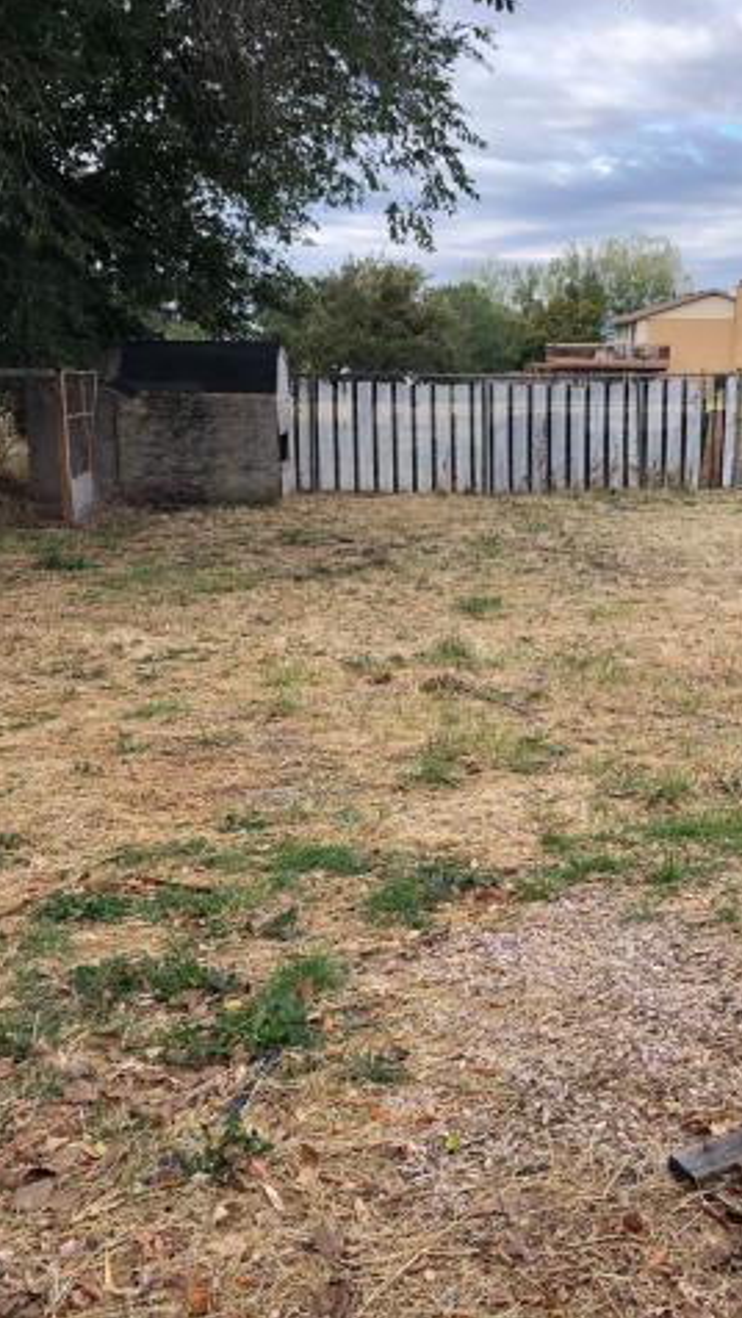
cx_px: 504
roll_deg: -0.8
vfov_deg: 49.4
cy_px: 656
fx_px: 1433
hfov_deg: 28.8
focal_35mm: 41
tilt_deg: -11.7
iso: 20
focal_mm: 3.99
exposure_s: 1/322
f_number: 1.8
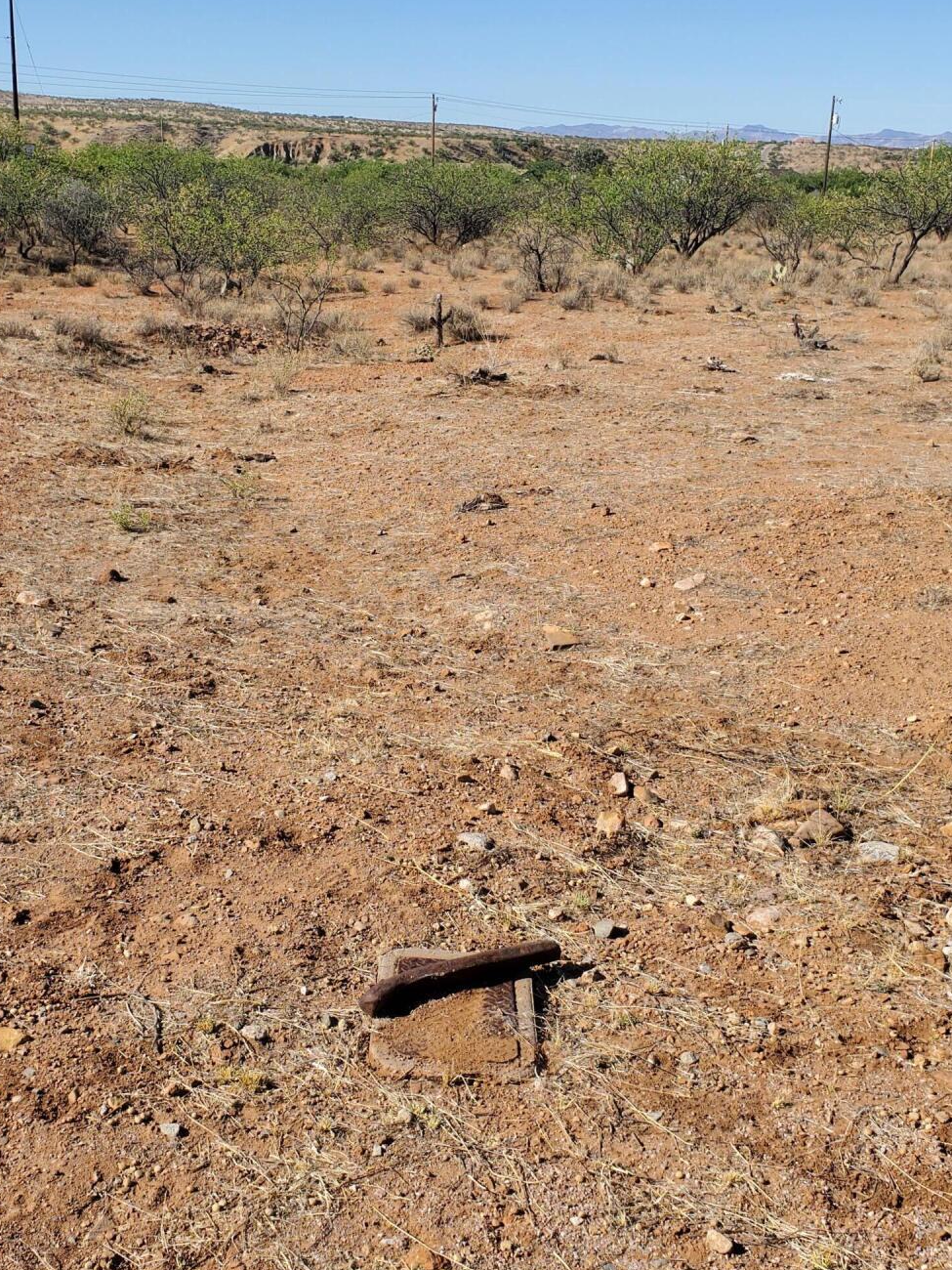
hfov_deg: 36.0
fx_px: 1467
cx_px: 485
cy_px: 532
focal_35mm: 40
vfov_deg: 46.6
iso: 50
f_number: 2.4
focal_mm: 4.3
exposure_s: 1/1458
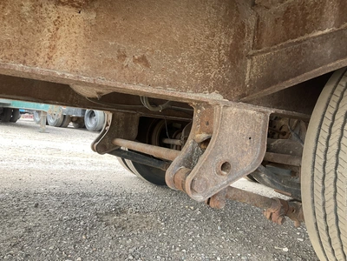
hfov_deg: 61.7
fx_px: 291
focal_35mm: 29
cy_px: 130
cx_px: 174
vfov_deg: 48.2
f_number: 1.8
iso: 64
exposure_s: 1/115
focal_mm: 3
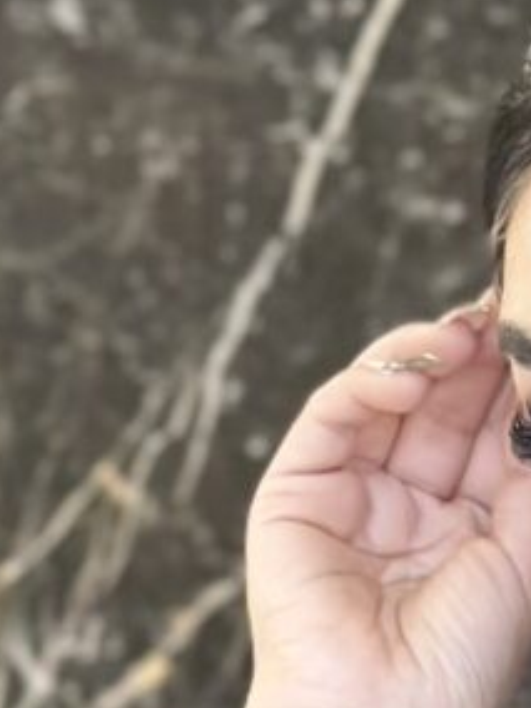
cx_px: 920
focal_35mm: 270
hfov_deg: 5.4
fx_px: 5522
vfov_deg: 6.9
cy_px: 1695
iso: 400
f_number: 1.78
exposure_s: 1/33
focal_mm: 6.86
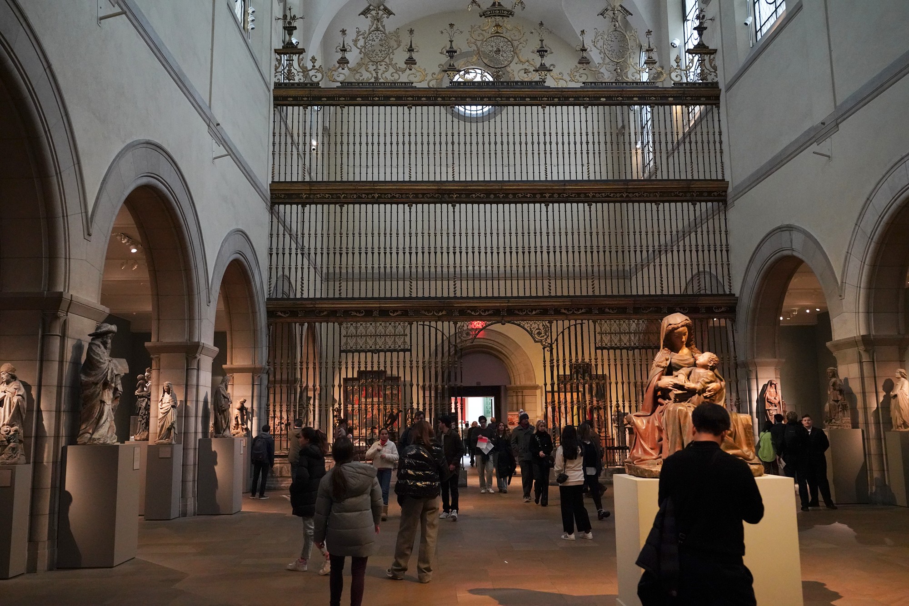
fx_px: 783
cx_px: 454
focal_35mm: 31
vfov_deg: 42.3
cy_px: 303
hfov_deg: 60.3
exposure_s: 1/100
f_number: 3.2
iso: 8000
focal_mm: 31
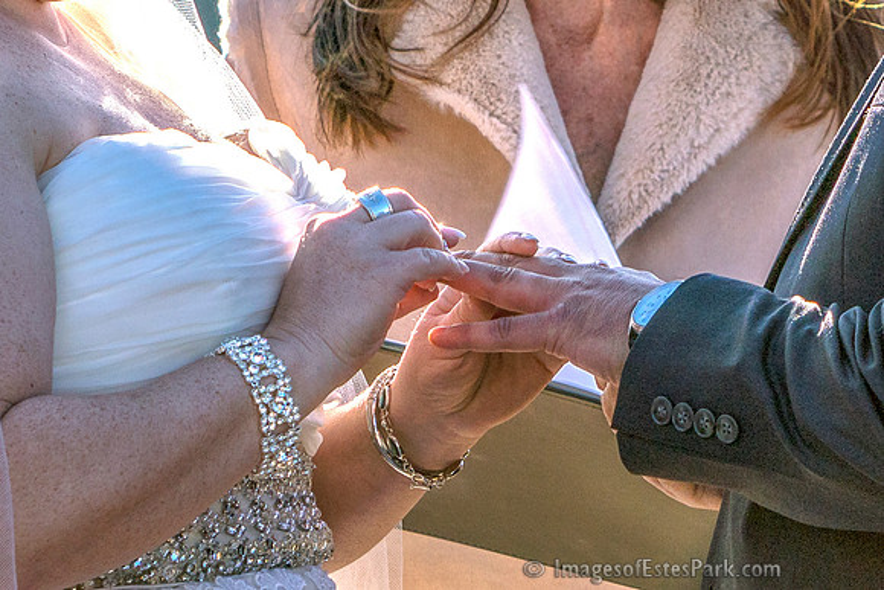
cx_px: 442
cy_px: 295
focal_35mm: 200
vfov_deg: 6.9
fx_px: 4912
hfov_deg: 10.3
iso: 100
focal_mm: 200
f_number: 6.3
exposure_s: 1/320
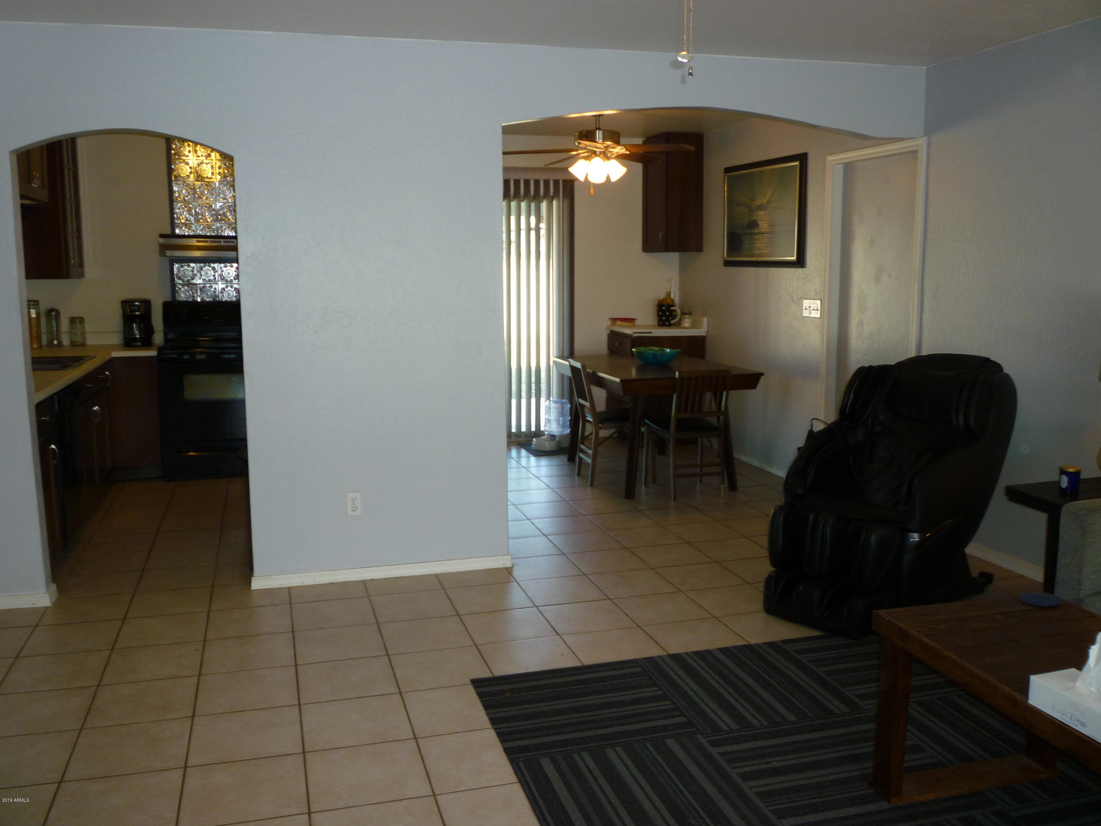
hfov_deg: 61.7
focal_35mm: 29
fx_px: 922
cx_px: 550
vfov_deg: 48.2
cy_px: 413
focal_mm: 5.2
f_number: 3.3
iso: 125
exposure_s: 1/30
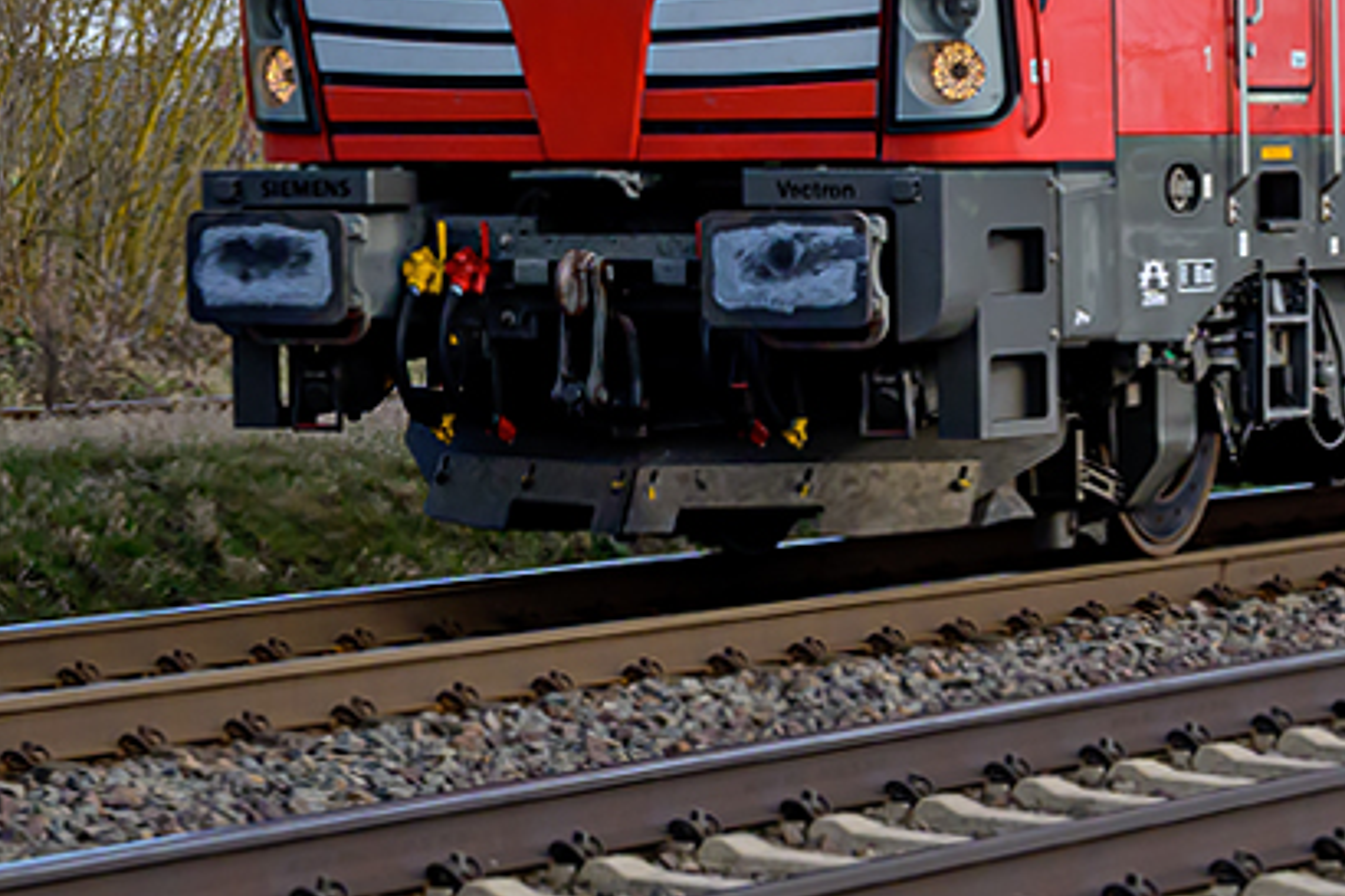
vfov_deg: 6.9
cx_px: 1197
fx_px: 7374
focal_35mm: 197
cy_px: 30
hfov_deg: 10.4
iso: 400
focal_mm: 45
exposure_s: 1/750
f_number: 8
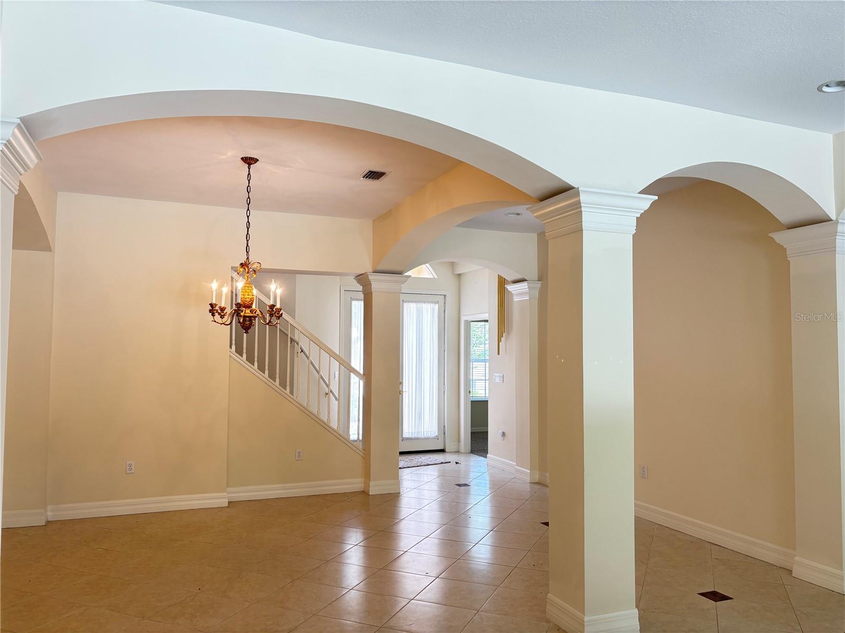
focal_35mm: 26
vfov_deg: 53.1
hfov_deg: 67.3
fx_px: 635
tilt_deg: +2.0
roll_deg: -0.7
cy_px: 316
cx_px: 422
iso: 125
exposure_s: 1/60
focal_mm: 5.96
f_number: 1.6
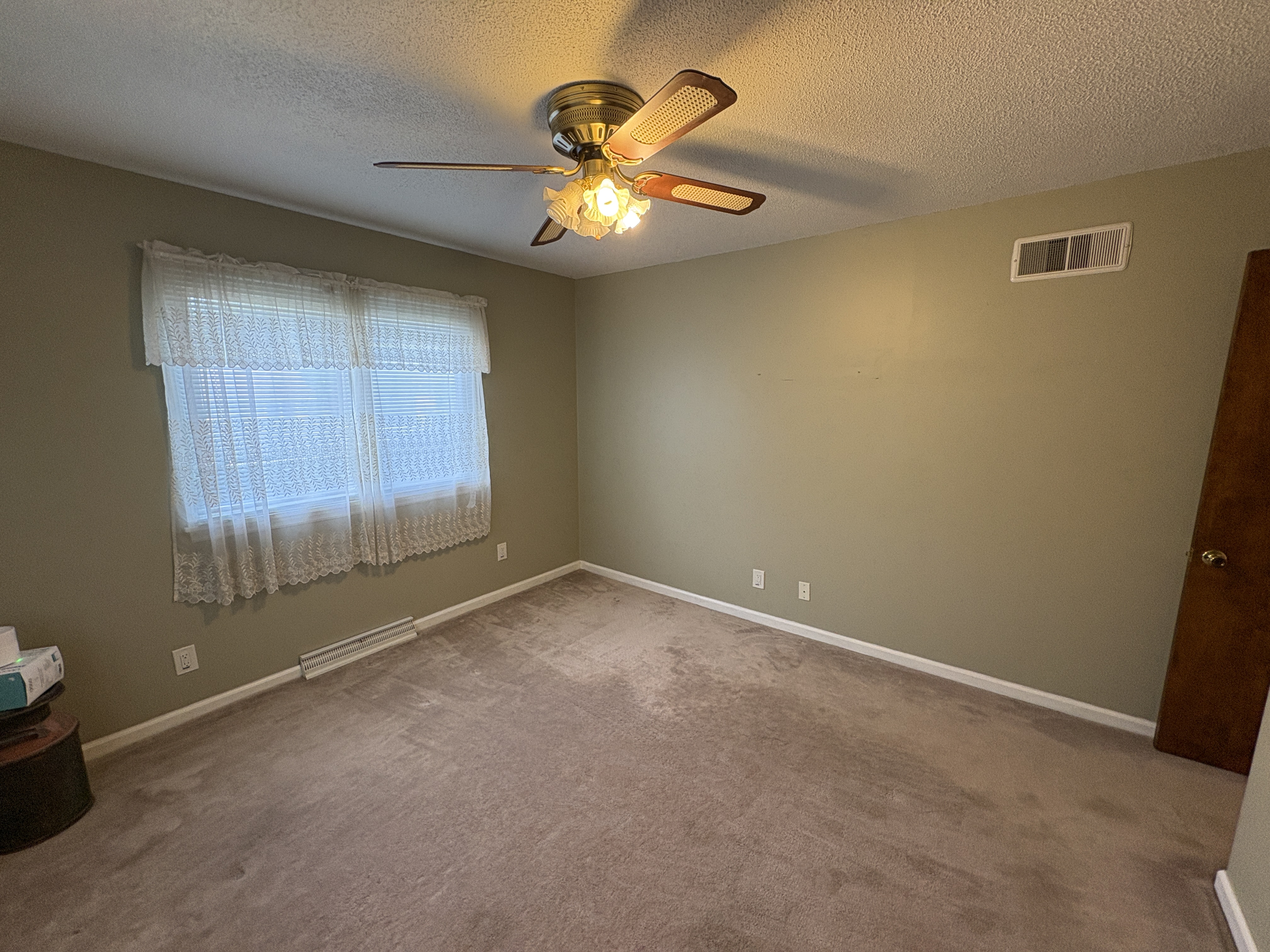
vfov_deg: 85.7
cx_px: 635
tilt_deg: -10.0
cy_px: 476
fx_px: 514
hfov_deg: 102.1
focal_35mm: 14
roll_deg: -0.7
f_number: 2.2
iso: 160
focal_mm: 2.22
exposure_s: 1/60
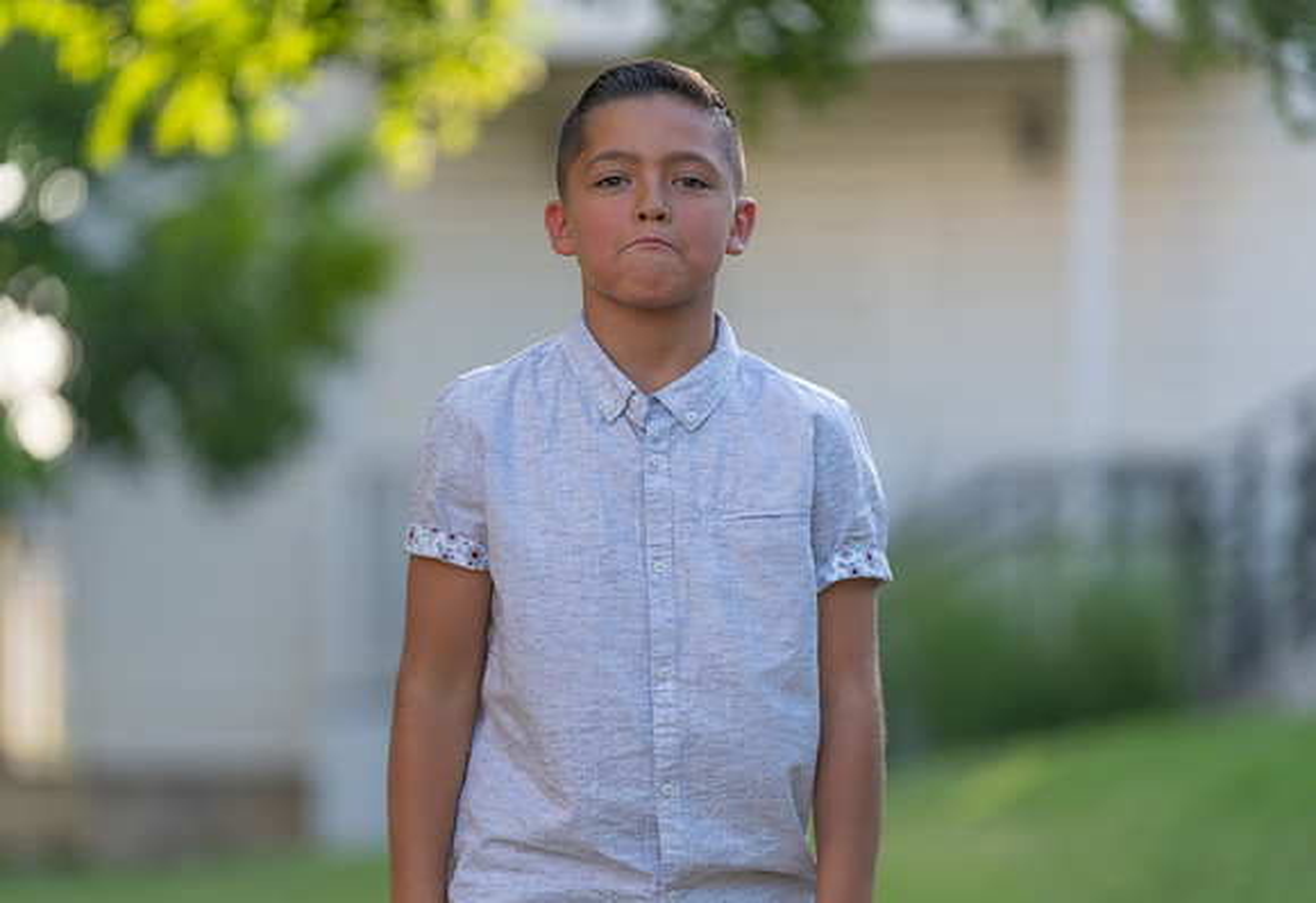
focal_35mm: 223
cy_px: 485
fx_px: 8210
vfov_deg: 6.3
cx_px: 587
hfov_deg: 9.2
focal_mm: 191
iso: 320
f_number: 2.8
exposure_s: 1/1000
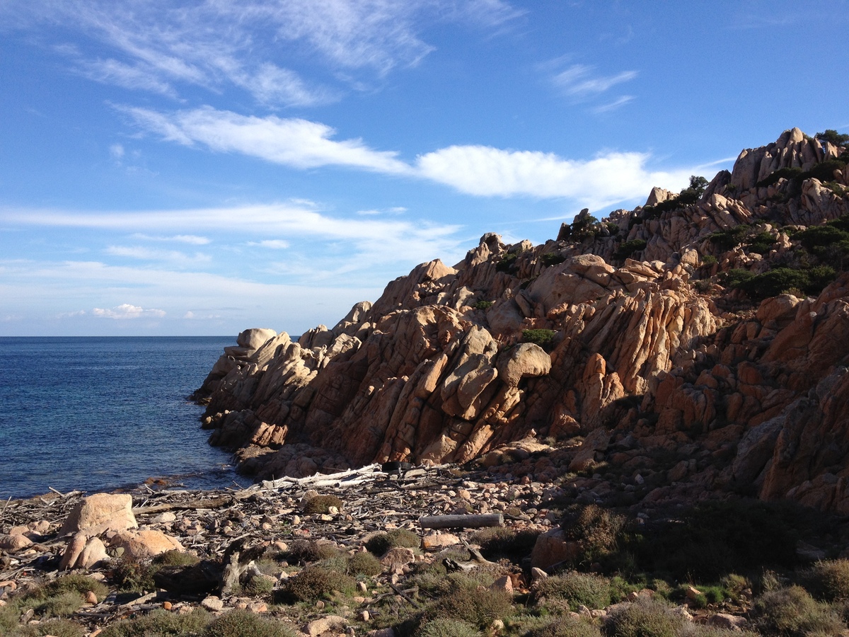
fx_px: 858
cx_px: 424
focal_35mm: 35
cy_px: 318
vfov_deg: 40.7
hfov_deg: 52.6
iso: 64
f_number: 2.4
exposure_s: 1/1381
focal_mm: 4.28
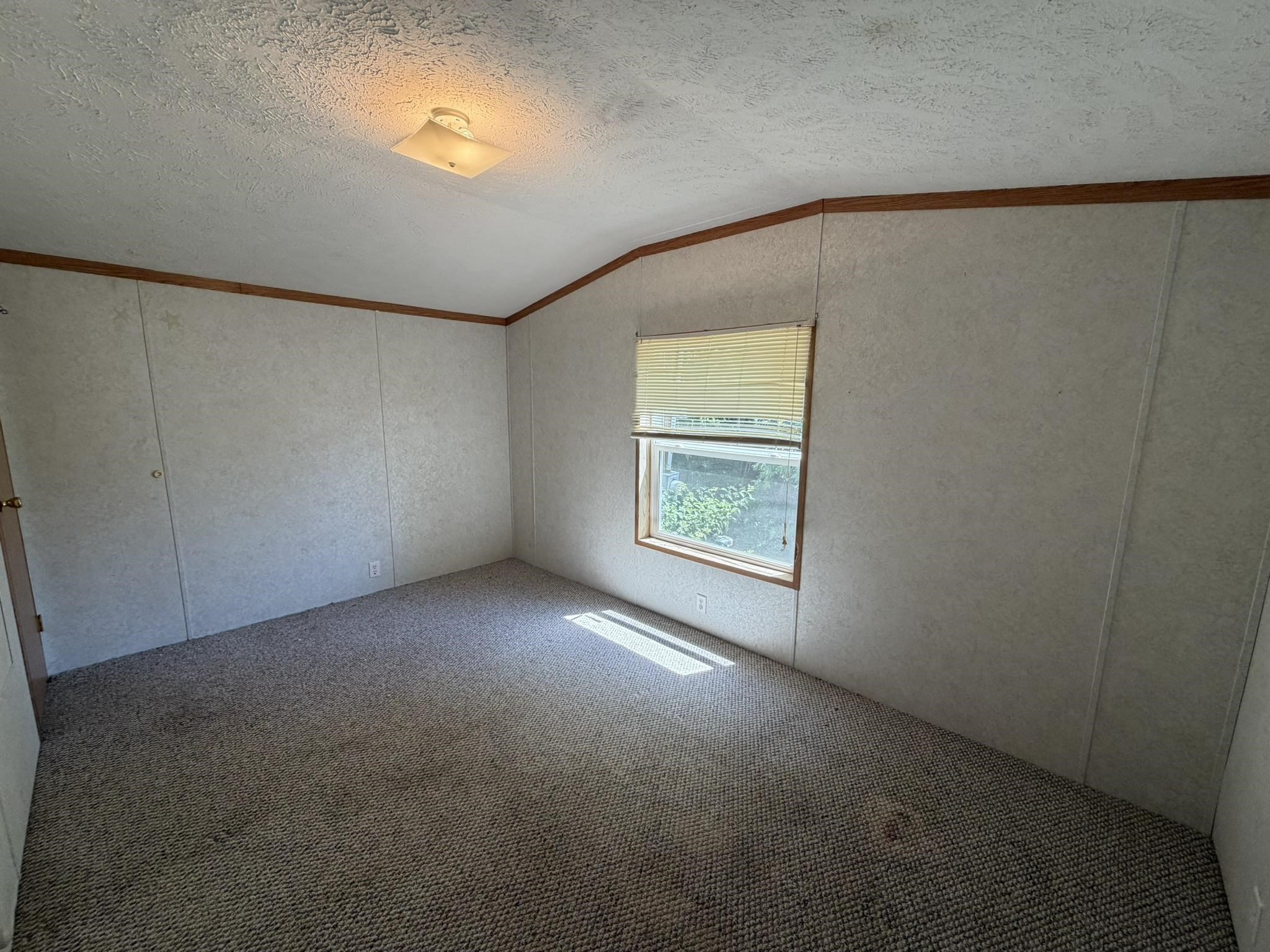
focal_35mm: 14
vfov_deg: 85.7
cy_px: 476
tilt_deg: -10.7
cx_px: 635
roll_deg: -0.4
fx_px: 514
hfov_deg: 102.1
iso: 100
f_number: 2.2
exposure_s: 1/120
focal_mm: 2.22
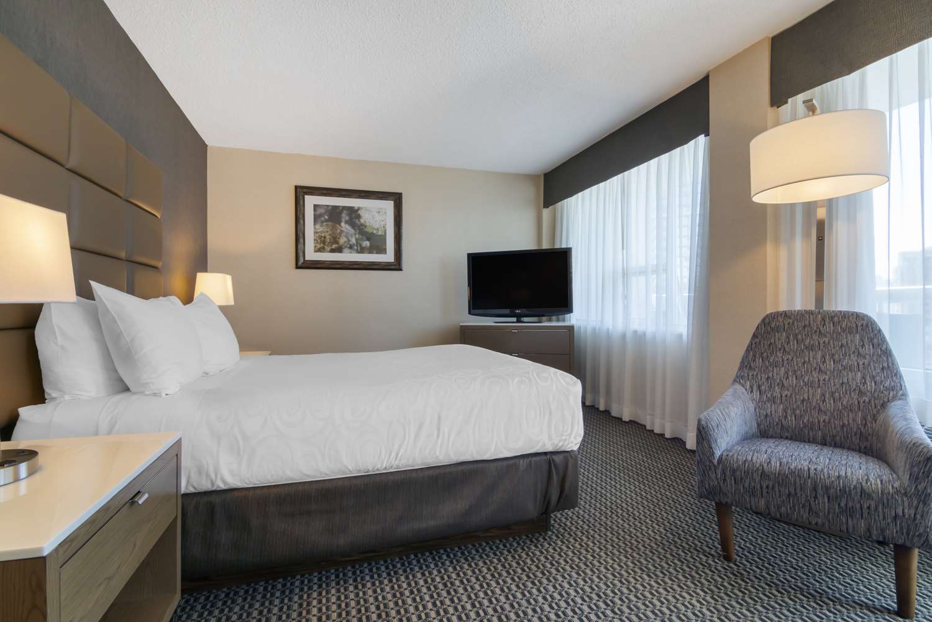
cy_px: 311
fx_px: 427
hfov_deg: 95.0
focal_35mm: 16
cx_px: 466
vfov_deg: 72.1
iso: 400
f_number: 10
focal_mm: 11
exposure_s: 1/20
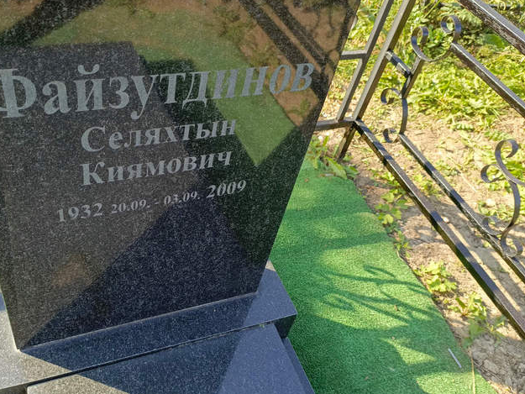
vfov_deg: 44.2
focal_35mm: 32
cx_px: 213
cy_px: 201
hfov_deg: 56.4
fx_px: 485
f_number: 1.69
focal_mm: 4.76
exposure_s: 1/230
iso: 112
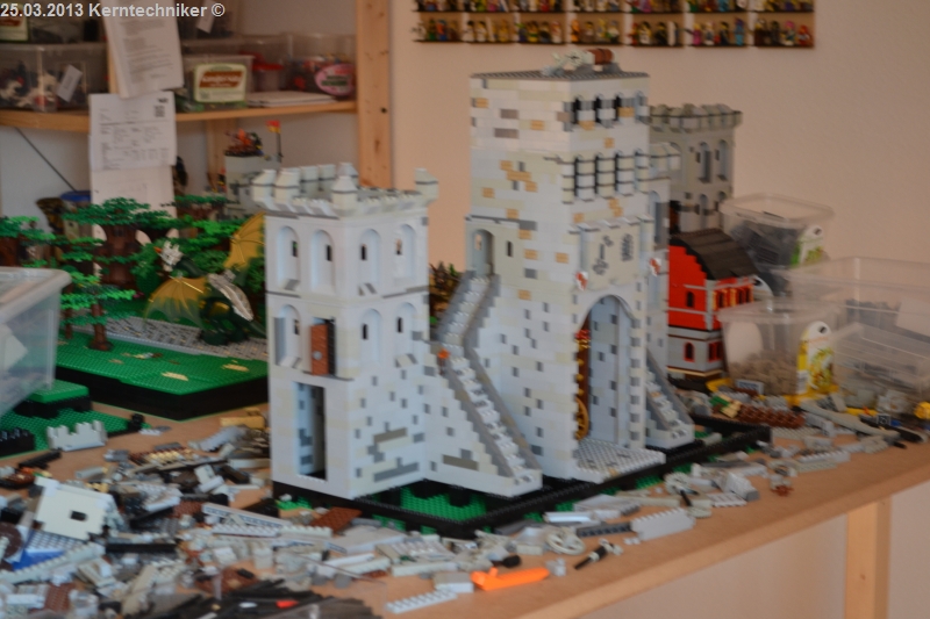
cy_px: 310
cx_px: 465
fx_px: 1859
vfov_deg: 18.9
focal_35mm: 72
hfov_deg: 28.1
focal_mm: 48
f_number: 5.3
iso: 400
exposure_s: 1/20
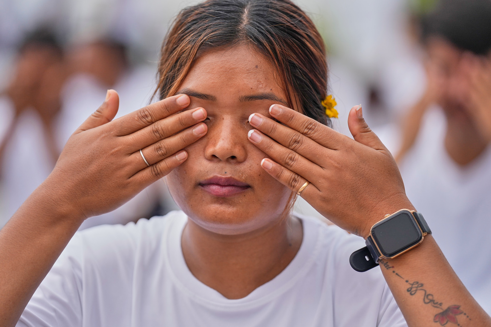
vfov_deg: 8.1
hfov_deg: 12.1
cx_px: 246
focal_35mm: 170
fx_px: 2318
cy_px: 164
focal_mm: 170
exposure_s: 1/2000
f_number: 2.8
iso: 400
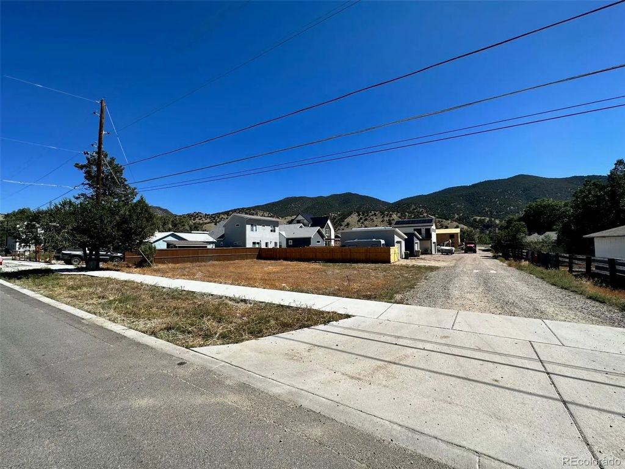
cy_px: 234
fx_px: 253
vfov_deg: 85.7
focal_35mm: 14
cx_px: 312
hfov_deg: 102.1
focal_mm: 2.22
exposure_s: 1/2506
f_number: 2.2
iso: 50
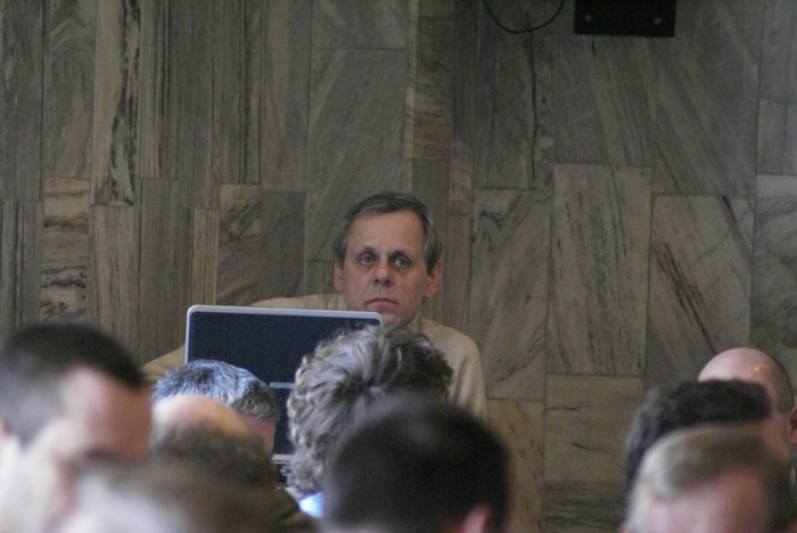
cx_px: 398
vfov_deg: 3.1
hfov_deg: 4.6
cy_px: 266
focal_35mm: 450
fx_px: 9970
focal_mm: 300
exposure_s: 1/25
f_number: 5.6
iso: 1600
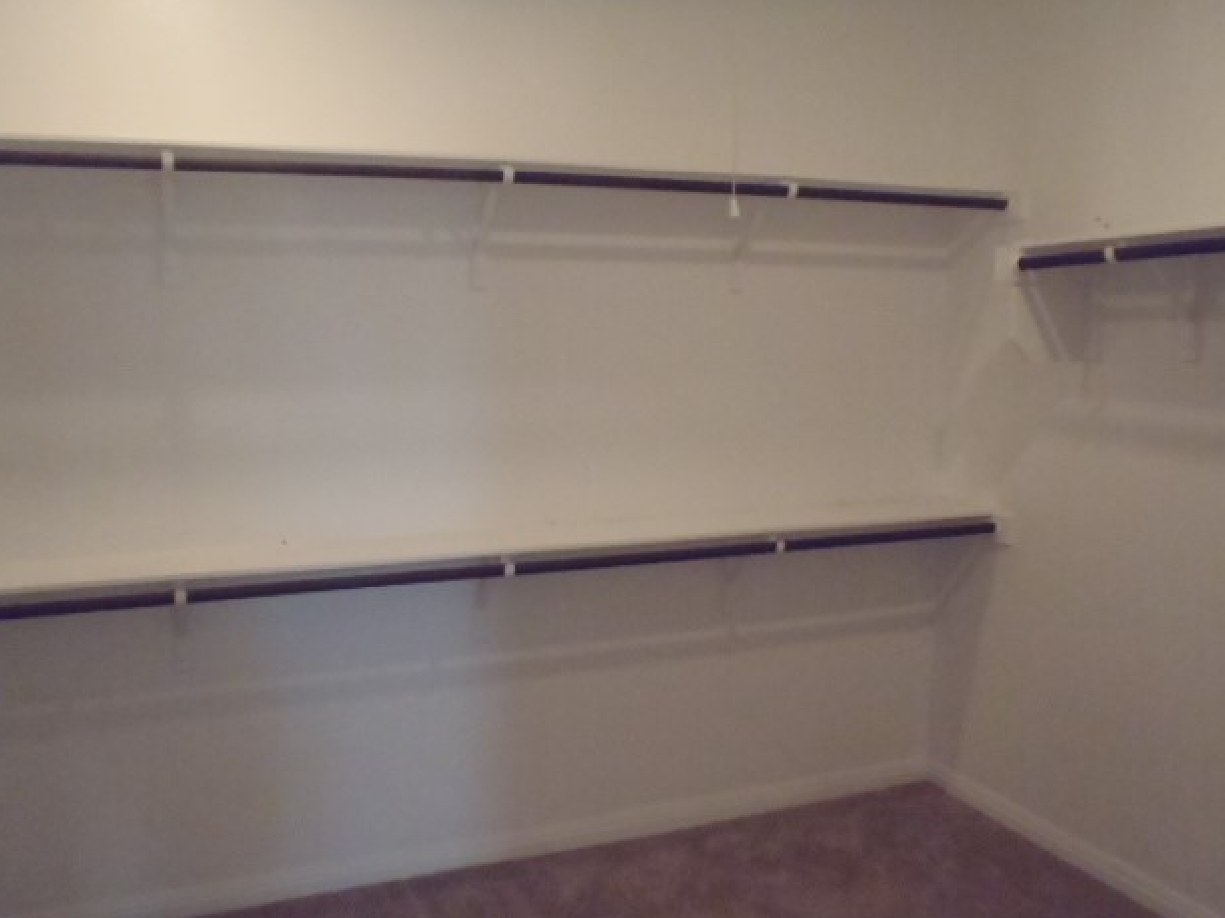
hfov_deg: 61.7
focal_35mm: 29
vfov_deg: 48.2
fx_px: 1026
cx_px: 609
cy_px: 470
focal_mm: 5
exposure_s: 1/80
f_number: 3.9
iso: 800
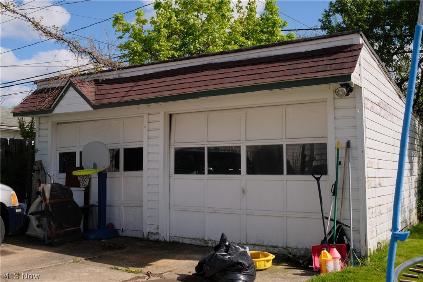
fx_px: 411
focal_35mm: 35
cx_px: 212
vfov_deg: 37.9
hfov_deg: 54.4
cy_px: 141
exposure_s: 1/480
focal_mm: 23
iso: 400
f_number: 9
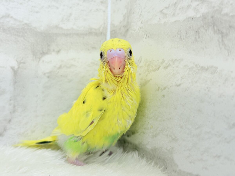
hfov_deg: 36.8
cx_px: 118
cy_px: 88
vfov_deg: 28.0
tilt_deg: -5.3
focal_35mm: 52
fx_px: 353
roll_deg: -1.6
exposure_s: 1/100
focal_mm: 5.96
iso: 80
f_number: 1.6
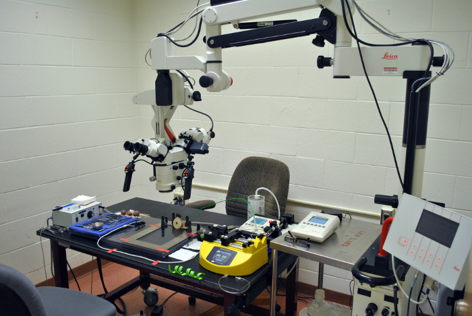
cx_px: 236
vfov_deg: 40.1
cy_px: 158
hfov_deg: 57.2
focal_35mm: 33
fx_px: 433
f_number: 3.8
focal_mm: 22
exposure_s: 1/50
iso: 400
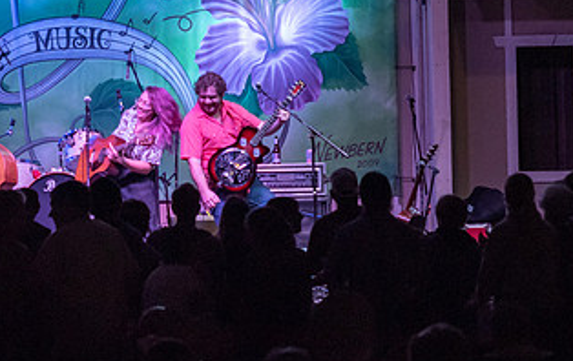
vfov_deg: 4.9
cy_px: 79
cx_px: 125
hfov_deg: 7.8
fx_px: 4180
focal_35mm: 267
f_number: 4.5
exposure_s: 1/160
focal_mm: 85
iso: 2000
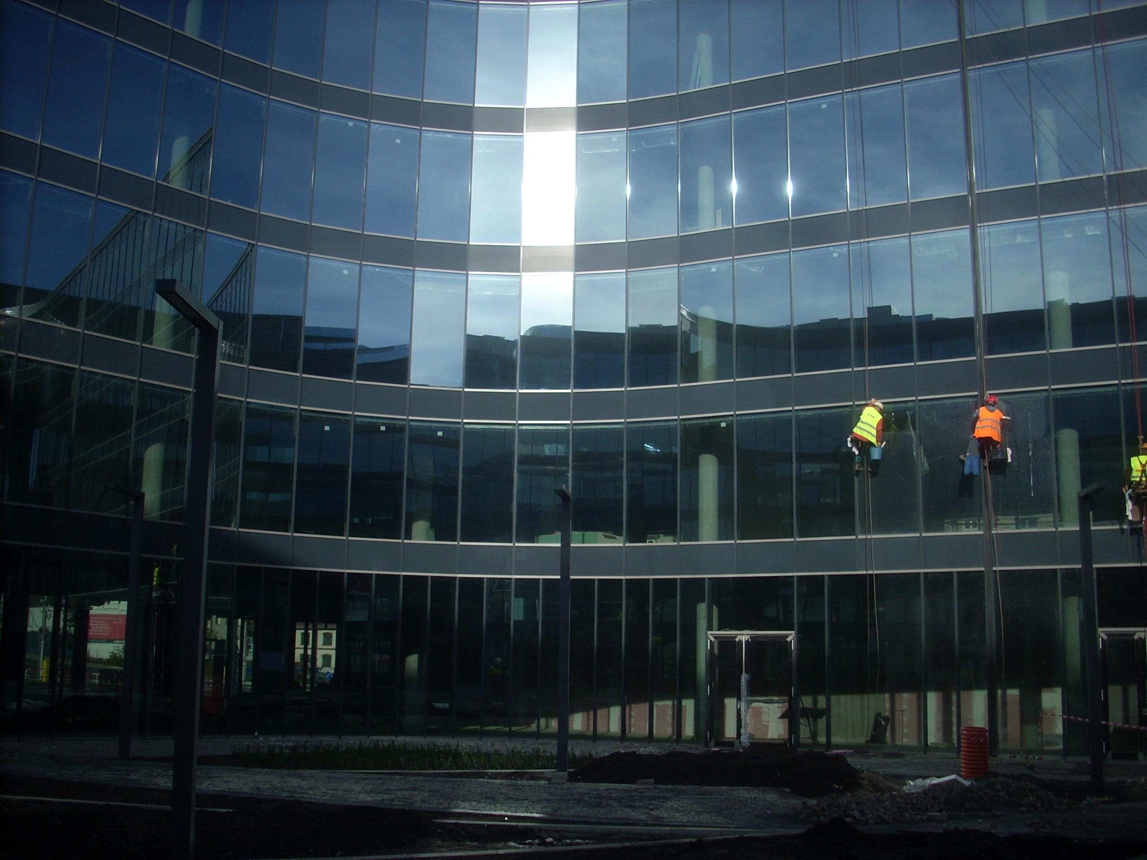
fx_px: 1226
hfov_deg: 50.1
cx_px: 574
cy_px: 430
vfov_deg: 38.7
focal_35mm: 37
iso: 64
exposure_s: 1/239
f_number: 5.6
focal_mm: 6.2
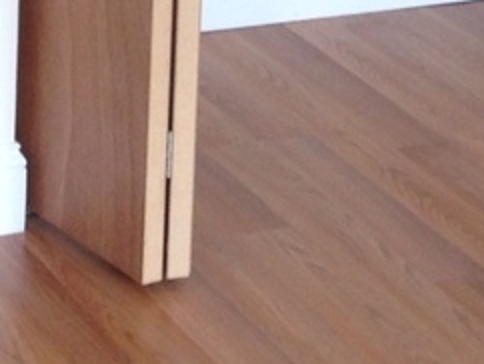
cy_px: -374
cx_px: 224
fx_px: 2743
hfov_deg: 10.1
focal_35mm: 196
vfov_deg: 7.3
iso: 50
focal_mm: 4.12
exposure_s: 1/30
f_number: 2.4
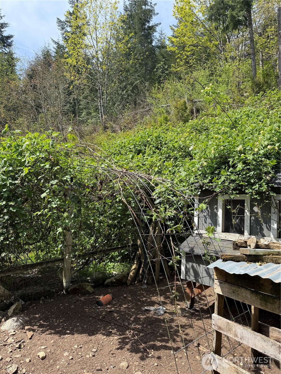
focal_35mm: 24
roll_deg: -1.8
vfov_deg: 71.6
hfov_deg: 56.8
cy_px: 187
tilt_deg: +2.7
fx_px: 260
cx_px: 140
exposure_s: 1/2232
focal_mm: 6.76
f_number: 1.78
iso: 100
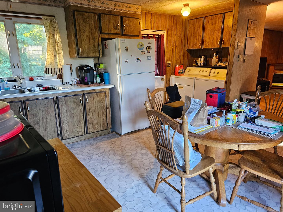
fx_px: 188
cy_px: 106
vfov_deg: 58.9
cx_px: 142
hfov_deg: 73.9
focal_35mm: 23
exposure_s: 1/60
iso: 640
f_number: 1.7
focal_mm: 6.3
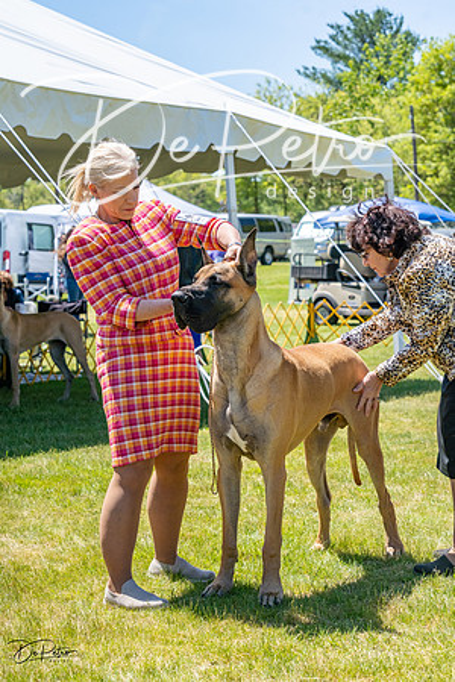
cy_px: 341
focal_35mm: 70
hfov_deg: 19.5
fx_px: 1327
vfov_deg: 28.8
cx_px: 228
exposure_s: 1/2500
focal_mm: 70
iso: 800
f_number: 6.3
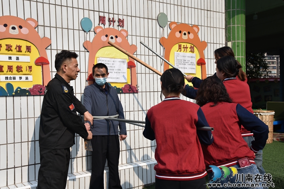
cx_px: 142
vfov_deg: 33.4
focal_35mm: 40
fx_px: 316
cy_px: 94
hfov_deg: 48.4
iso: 400
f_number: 11
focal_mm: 40
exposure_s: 1/500
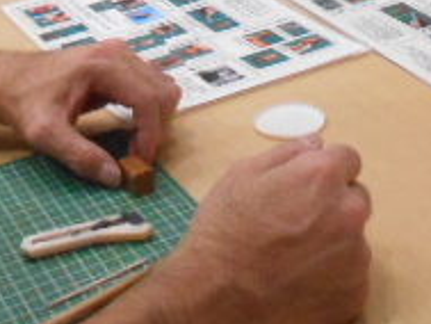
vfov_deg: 15.2
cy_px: -205
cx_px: 198
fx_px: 1096
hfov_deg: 22.2
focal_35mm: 88
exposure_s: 1/160
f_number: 3.2
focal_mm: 4.6
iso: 800
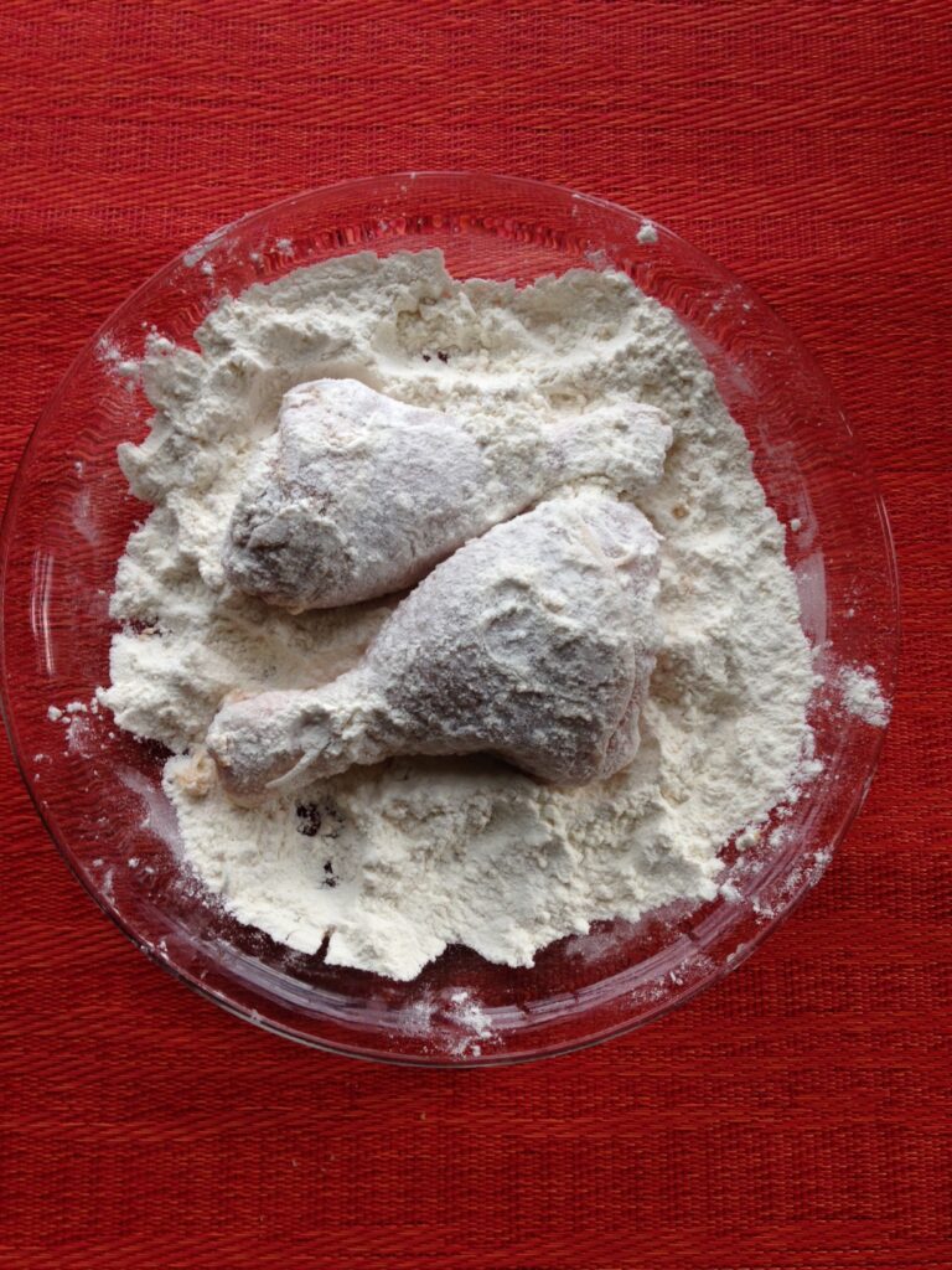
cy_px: 635
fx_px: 1210
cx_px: 476
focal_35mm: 33
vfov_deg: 55.4
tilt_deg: -83.1
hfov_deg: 42.9
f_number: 2.4
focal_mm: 4.12
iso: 64
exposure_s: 1/60
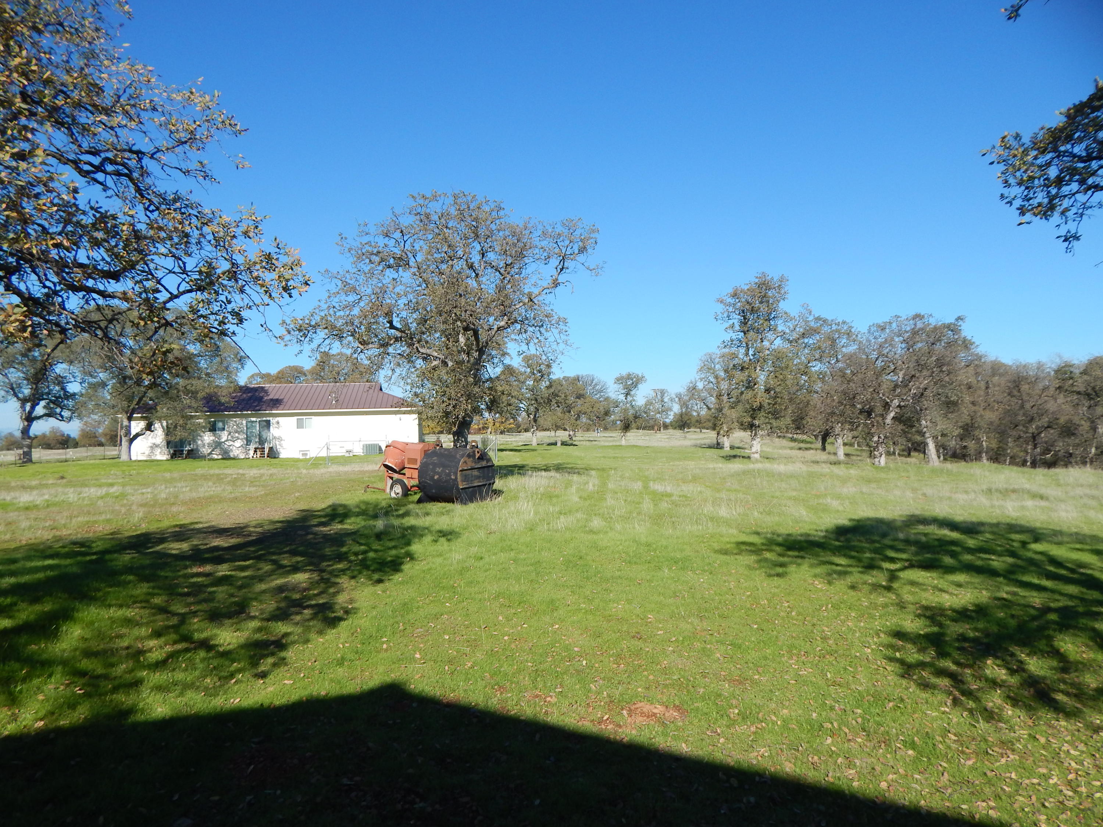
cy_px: 414
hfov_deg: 76.4
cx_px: 552
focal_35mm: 22
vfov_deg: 61.1
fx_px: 701
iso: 125
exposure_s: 1/500
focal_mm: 4
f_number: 6
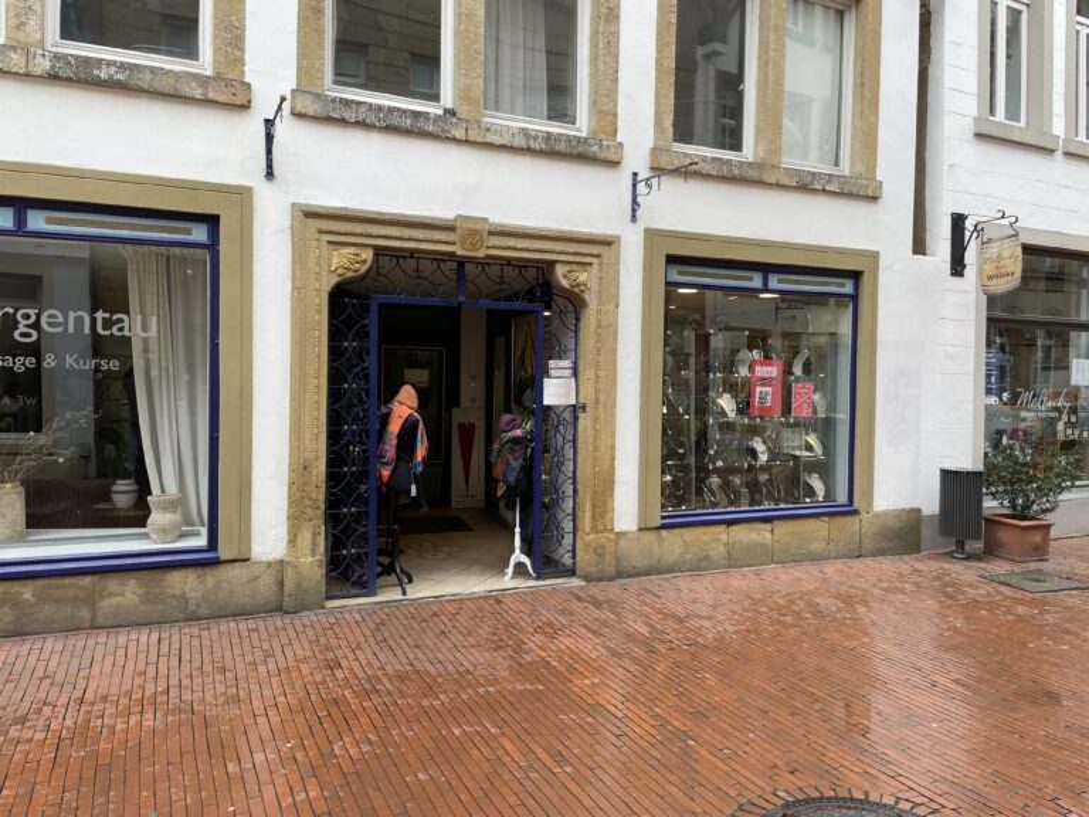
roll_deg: -0.6
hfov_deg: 67.3
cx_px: 544
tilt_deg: -2.1
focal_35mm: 26
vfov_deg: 53.1
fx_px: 818
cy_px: 408
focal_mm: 4.2
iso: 32
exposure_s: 1/129
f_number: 1.6
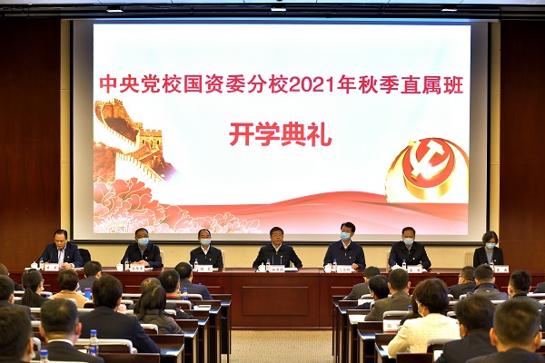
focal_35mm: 70
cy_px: 182
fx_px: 1060
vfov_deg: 19.5
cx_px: 272
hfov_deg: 28.8
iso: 400
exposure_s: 1/15
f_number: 5.6
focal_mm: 70
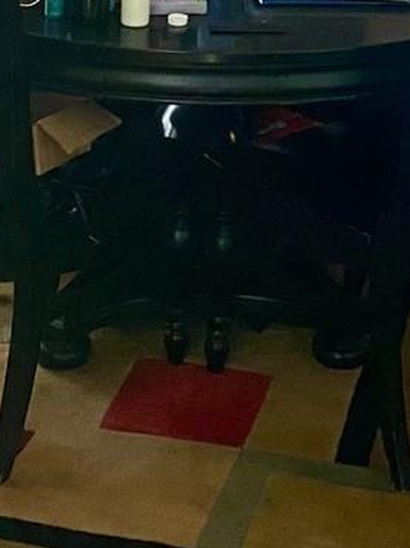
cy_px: -326
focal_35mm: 111
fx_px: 1754
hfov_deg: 13.3
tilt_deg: -5.9
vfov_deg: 15.9
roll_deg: -1.3
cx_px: 306
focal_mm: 4.25
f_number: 1.8
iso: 400
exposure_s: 1/40
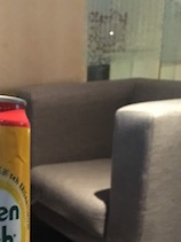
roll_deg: +2.5
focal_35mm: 55
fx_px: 384
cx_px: 11
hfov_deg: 25.5
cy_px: 210
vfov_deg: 33.4
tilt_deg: -21.2
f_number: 2.2
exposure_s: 1/17
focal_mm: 4.15
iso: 640
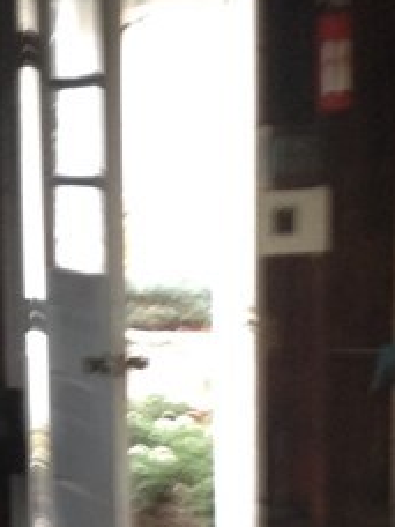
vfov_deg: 13.1
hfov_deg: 9.8
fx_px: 2252
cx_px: -113
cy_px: 603
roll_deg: +1.7
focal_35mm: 148
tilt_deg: -12.4
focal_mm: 4.12
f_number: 2.4
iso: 125
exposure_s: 1/20
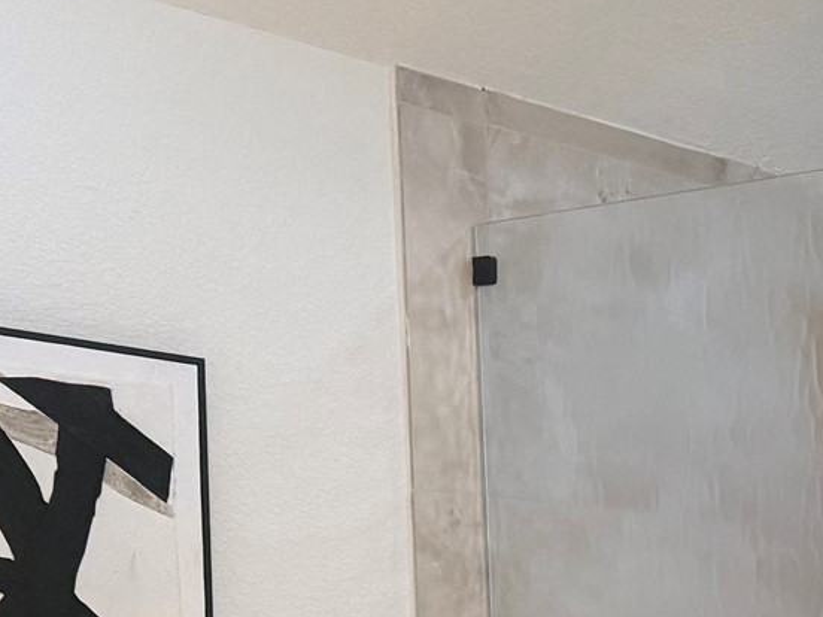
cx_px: 1276
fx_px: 2116
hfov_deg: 19.0
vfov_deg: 15.6
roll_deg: +0.0
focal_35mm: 89
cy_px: 858
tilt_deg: -5.0
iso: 250
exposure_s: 1/60
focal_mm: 6.76
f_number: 1.78
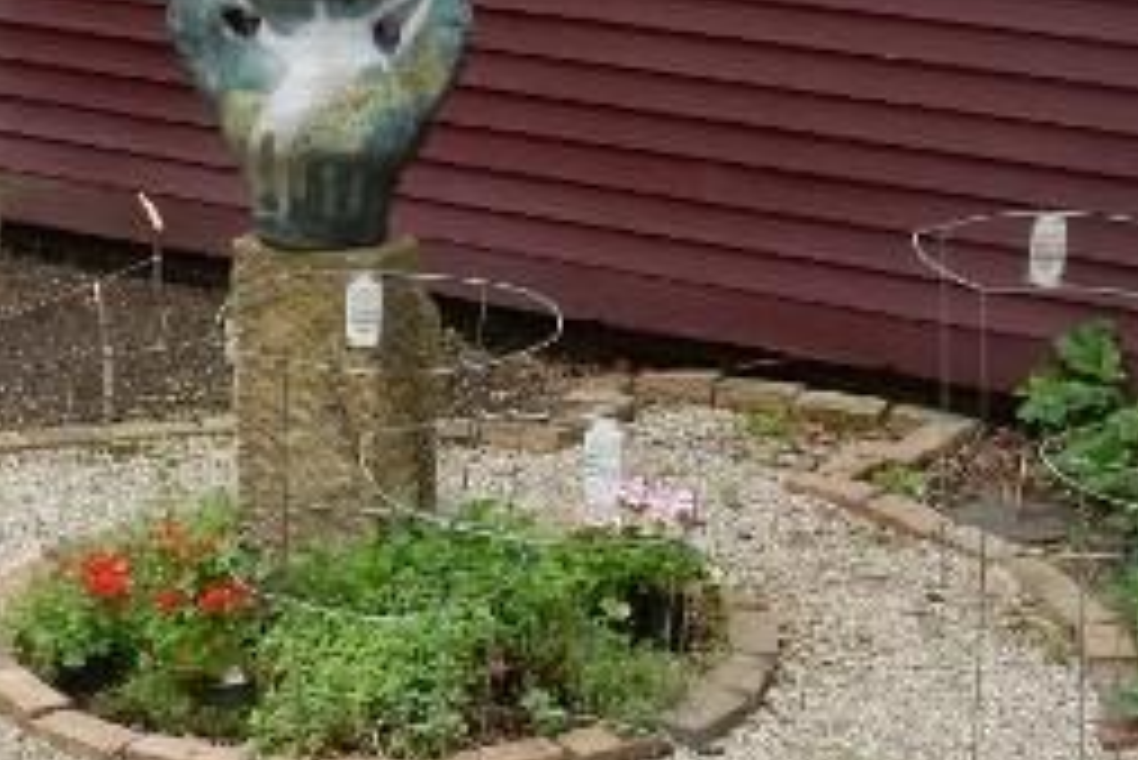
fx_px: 3574
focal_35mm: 113
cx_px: 274
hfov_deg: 18.0
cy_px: 450
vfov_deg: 12.1
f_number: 4.2
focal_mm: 7.6
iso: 125
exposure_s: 1/125
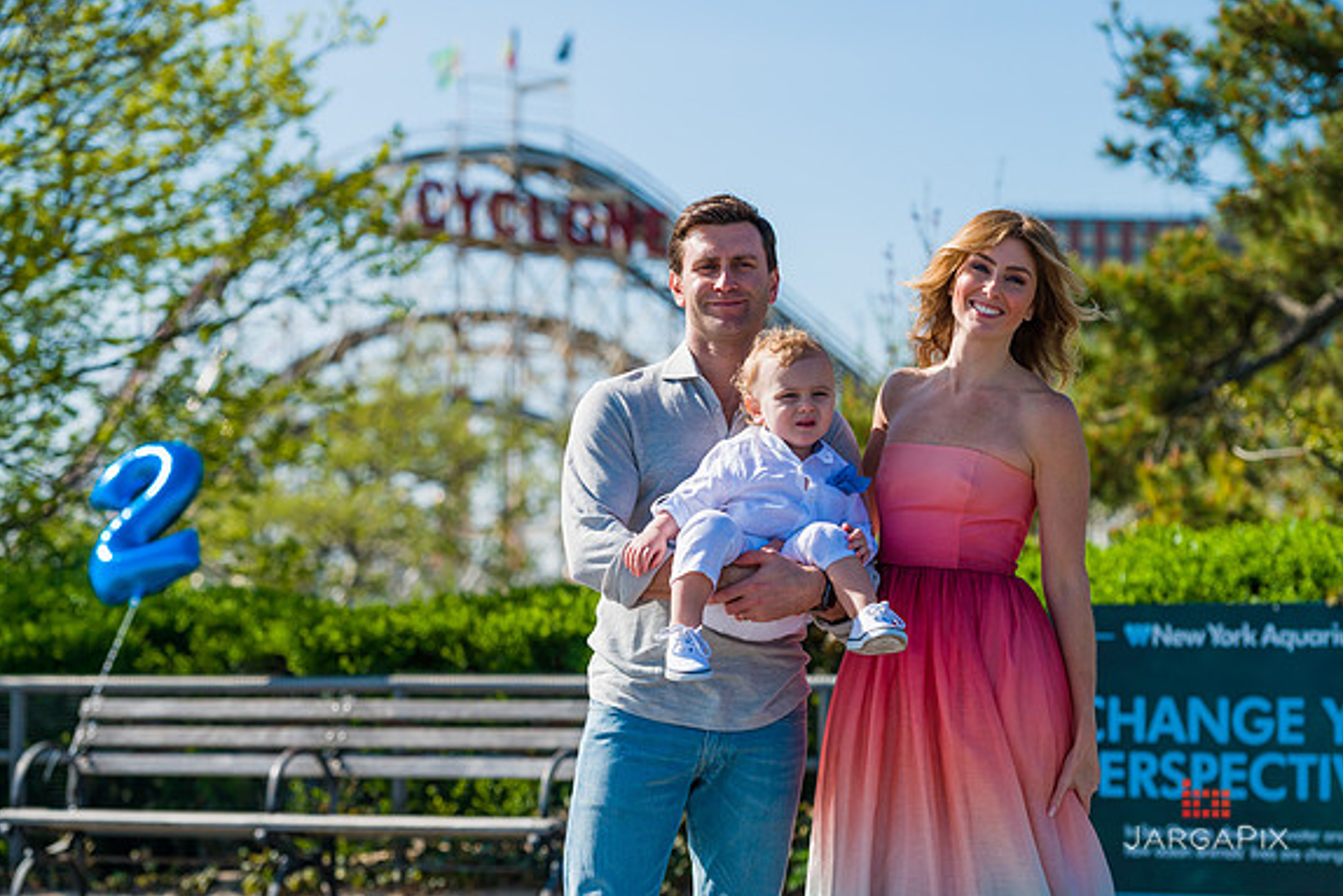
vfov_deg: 12.3
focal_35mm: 111
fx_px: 4142
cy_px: 449
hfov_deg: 18.4
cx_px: 669
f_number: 5
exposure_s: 1/2500
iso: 200
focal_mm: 110
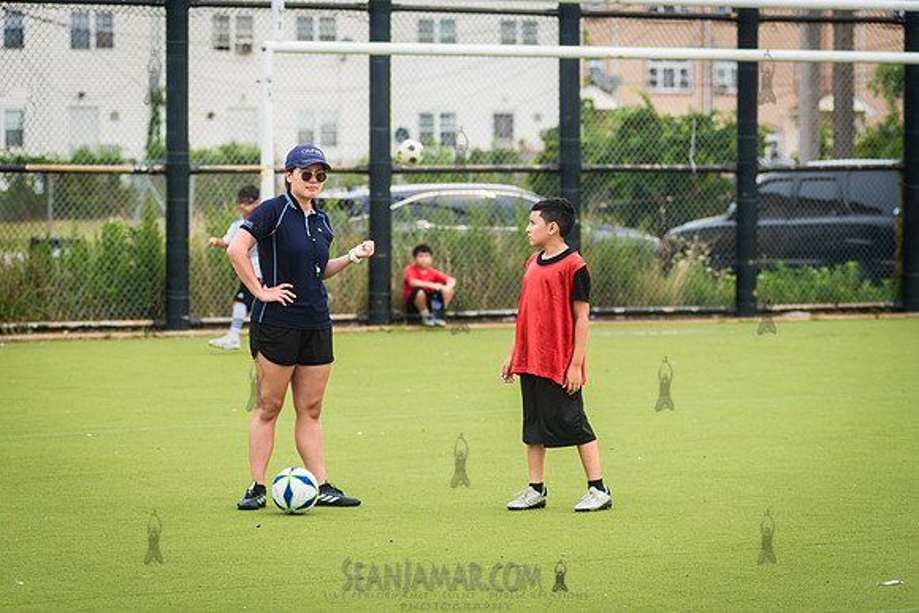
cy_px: 285
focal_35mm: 145
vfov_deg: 9.4
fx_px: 3712
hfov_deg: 14.1
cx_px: 451
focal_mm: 120
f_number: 3.5
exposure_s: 1/1000
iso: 250
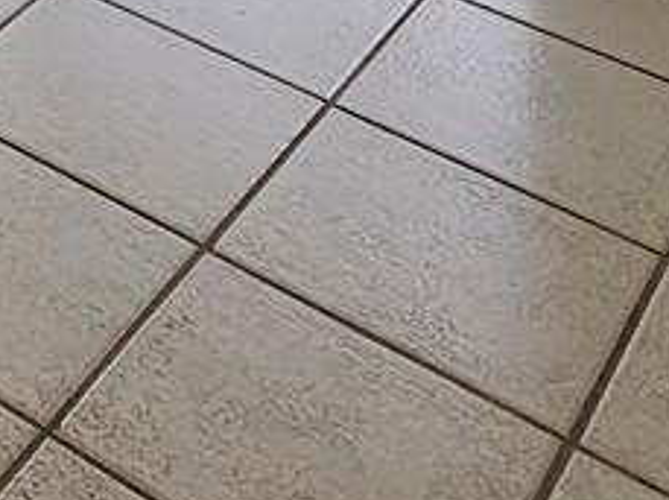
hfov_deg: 17.2
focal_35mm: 91
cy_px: -1120
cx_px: -573
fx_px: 1756
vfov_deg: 10.2
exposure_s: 1/120
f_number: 2.2
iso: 50
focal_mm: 2.2
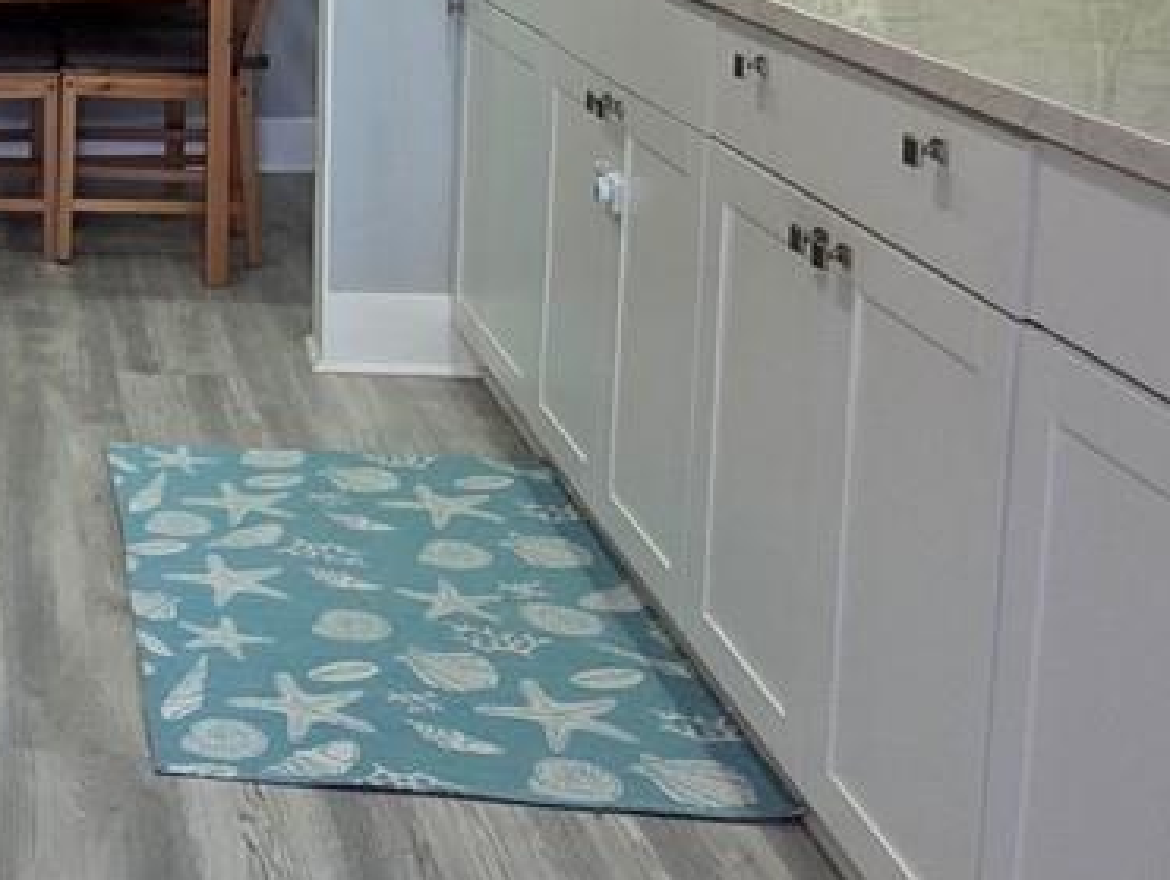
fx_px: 1895
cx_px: -646
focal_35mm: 56
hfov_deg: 25.0
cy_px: 76
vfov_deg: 25.3
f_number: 1.9
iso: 80
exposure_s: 1/120
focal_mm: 2.2
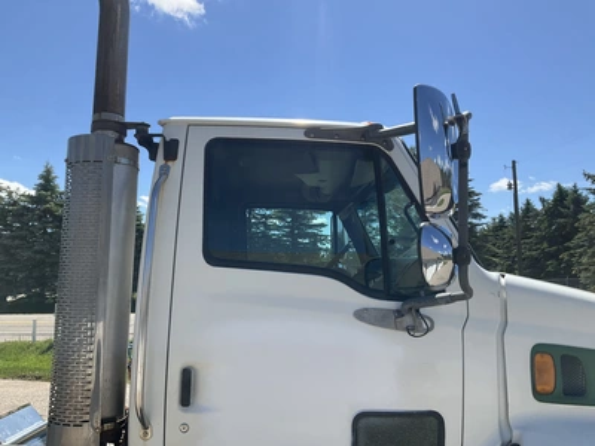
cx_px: 298
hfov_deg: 61.7
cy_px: 223
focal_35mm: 29
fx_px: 498
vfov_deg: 48.2
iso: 25
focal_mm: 3
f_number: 1.8
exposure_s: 1/1912
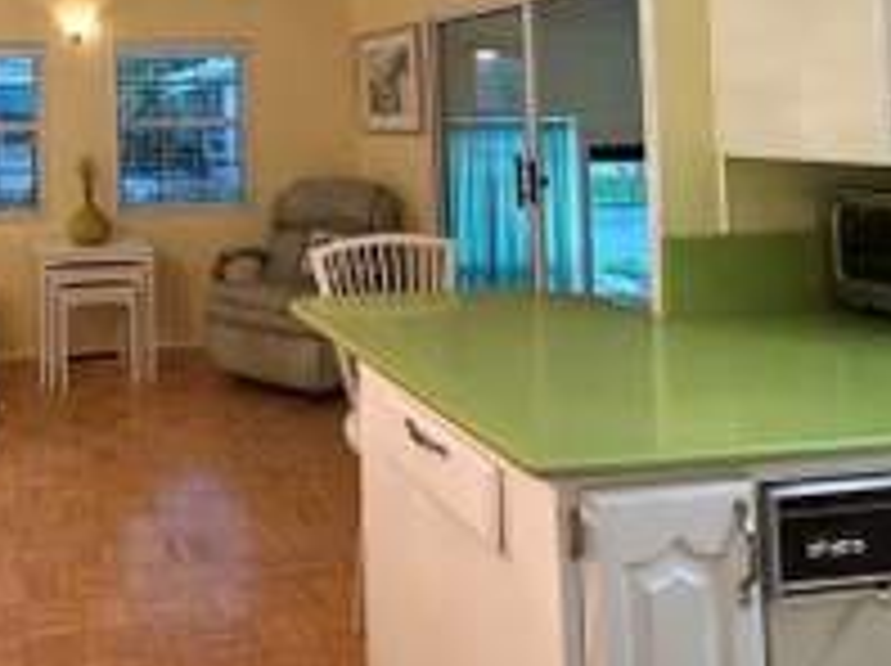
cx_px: 117
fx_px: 874
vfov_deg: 39.0
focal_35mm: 34
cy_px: 76
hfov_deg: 49.1
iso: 320
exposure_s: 1/120
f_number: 2.2
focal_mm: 2.22
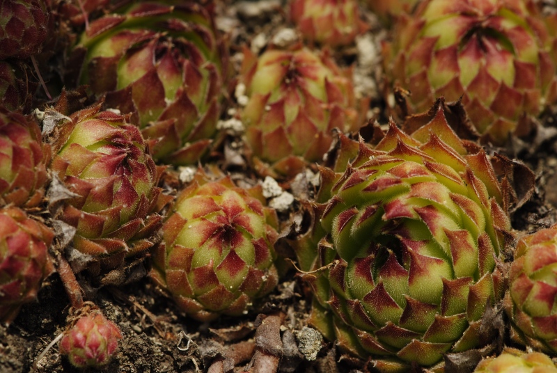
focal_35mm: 128
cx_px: 278
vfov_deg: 10.8
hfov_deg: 16.0
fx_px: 1976
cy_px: 186
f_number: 9
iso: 100
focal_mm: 85
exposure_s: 1/320
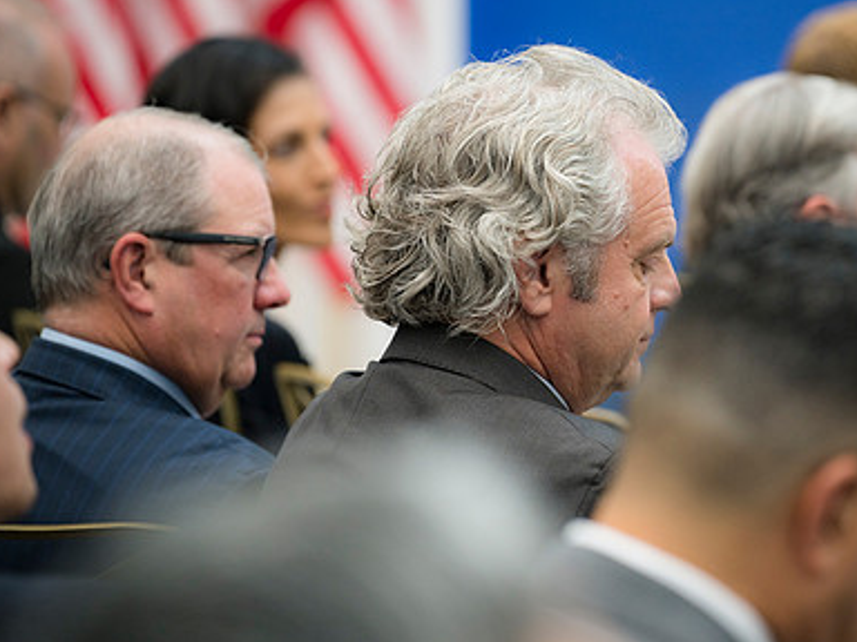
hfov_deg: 9.1
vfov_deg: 6.8
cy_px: 226
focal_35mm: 218
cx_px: 545
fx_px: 5397
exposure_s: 1/200
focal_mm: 150
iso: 450
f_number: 2.8
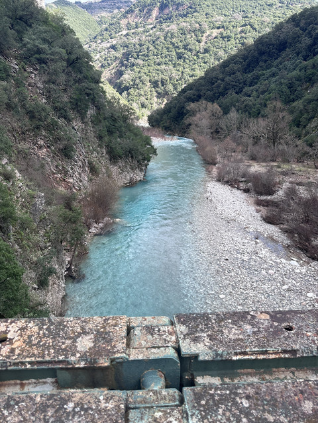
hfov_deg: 56.8
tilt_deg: -18.5
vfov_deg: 71.6
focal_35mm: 24
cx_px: 159
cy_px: 212
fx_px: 294
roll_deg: -0.4
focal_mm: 6.86
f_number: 1.78
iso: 80
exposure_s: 1/935
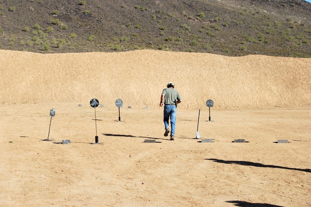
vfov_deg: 19.8
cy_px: 104
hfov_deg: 29.2
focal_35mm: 69
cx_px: 156
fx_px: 596
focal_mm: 46
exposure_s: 1/250
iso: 100
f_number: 8
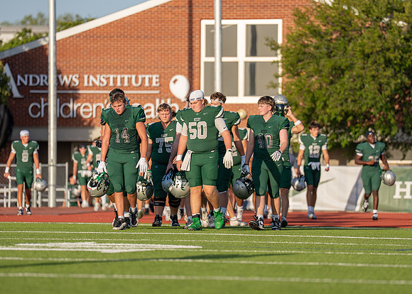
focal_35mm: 312
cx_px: 230
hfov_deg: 6.5
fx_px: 3649
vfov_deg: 4.6
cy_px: 163
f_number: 2.8
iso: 320
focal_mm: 200
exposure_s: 1/4000
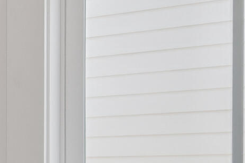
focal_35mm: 110
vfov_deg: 12.2
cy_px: 185
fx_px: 748
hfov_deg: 13.5
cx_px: -344
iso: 250
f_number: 8
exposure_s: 1/50
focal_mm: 17
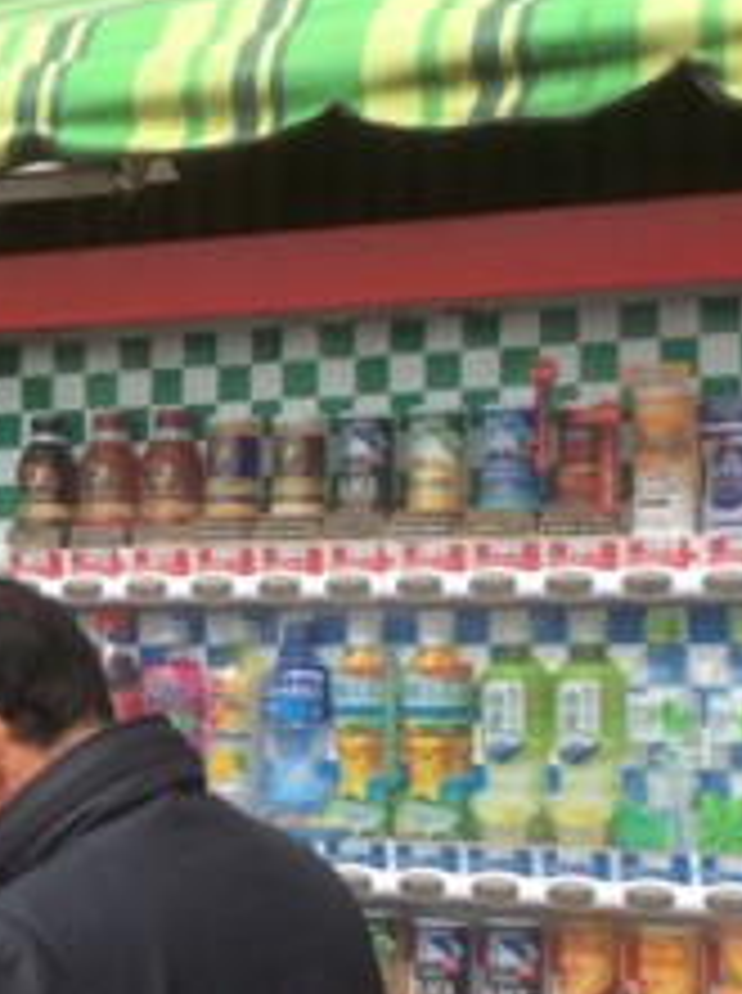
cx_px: -310
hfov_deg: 12.2
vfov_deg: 17.0
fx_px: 3325
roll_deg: +2.4
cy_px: 621
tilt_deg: +0.8
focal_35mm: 116
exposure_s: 1/1362
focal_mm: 3.3
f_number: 2.4
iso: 32
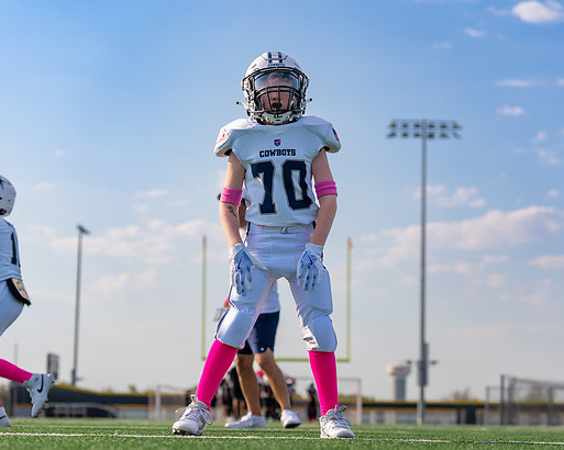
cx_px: 295
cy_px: 242
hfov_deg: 21.0
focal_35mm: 91
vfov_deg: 16.9
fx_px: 1518
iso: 100
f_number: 3.2
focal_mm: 70
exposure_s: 1/2000
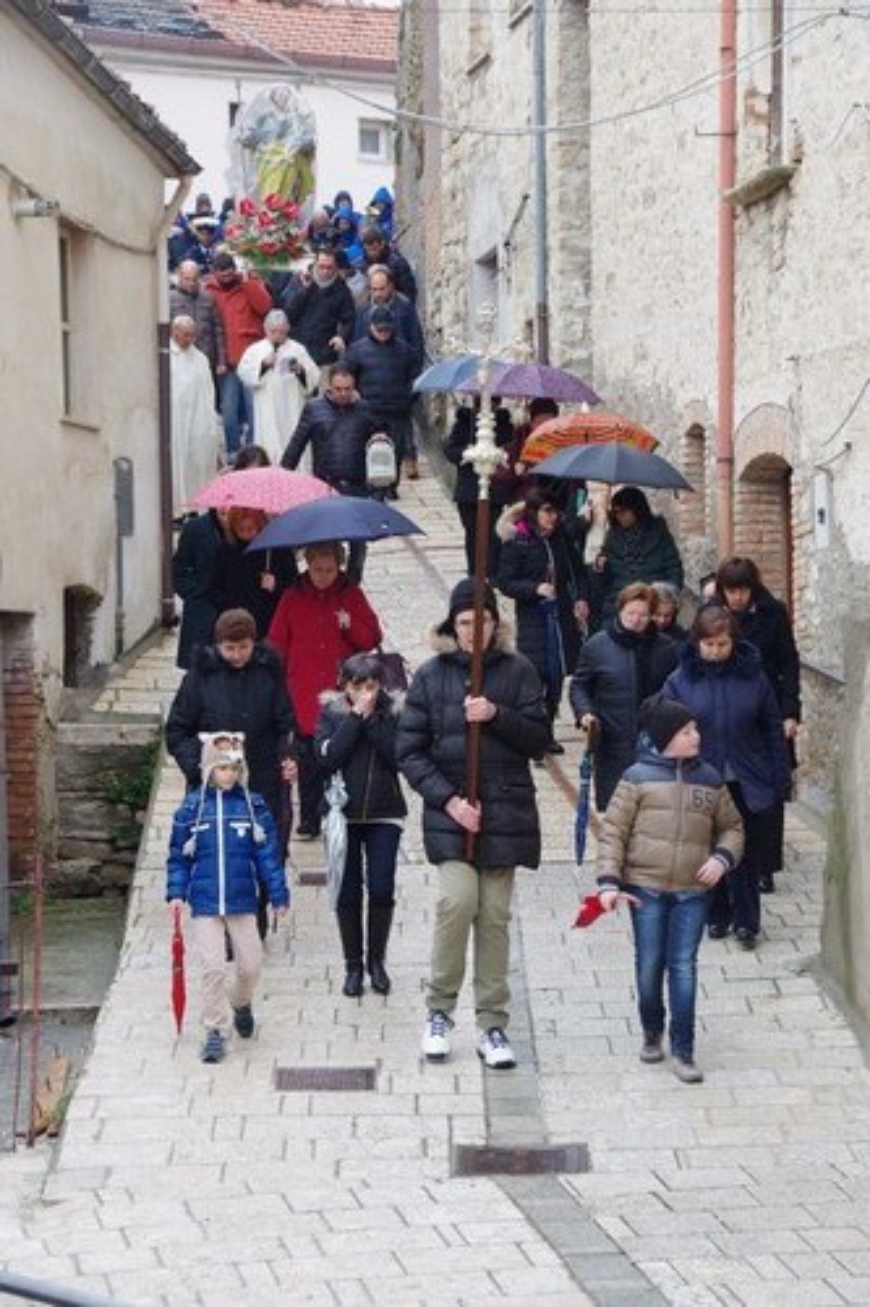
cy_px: 654
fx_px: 3972
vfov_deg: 18.7
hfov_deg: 12.5
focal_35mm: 110
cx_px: 435
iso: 1250
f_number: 8
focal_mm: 73
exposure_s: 1/250
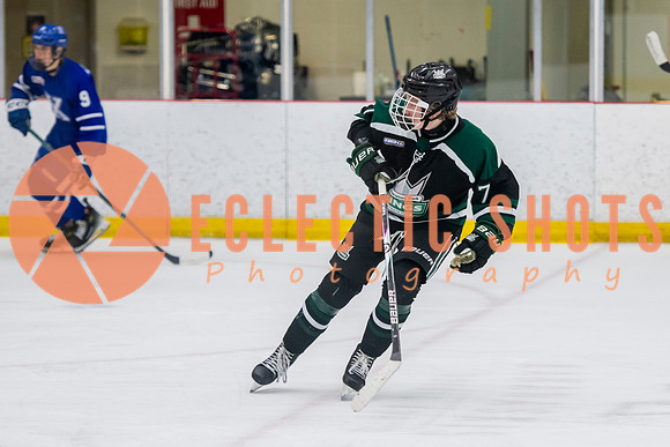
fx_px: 3653
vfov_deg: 7.0
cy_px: 227
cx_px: 417
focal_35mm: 196
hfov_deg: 10.5
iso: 2000
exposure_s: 1/640
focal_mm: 122
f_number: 3.2
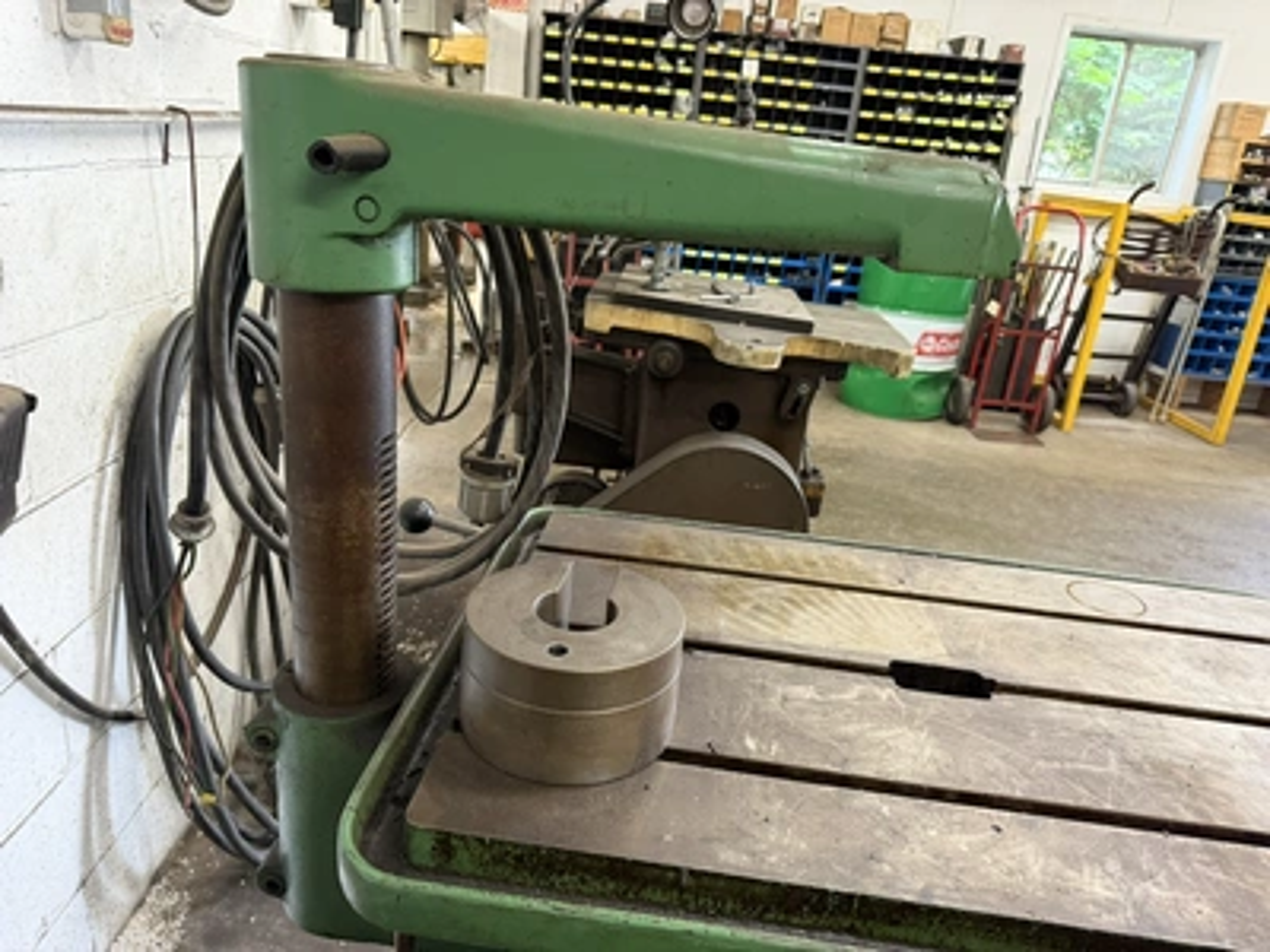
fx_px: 881
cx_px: 635
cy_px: 476
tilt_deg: -20.7
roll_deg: -5.6
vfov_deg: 56.8
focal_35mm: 24
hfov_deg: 71.6
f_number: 1.78
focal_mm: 6.76
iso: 320
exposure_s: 1/60
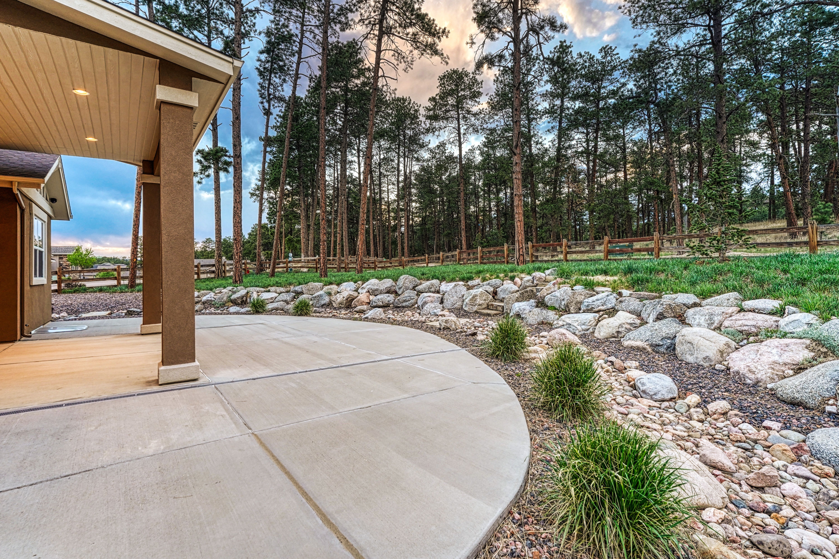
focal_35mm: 17
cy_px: 280
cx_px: 420
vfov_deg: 70.8
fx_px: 394
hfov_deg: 93.6
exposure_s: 1/40
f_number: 8
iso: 800
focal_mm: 16.9
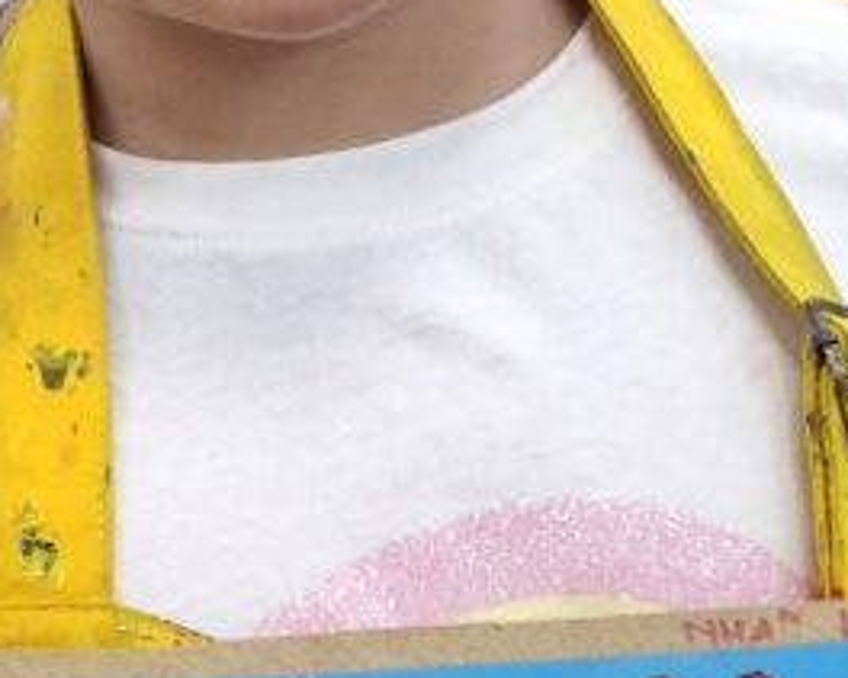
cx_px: 276
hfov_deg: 22.4
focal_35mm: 85
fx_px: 2133
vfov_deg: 18.1
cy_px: 347
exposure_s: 1/100
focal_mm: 5.54
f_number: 1.8
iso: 160
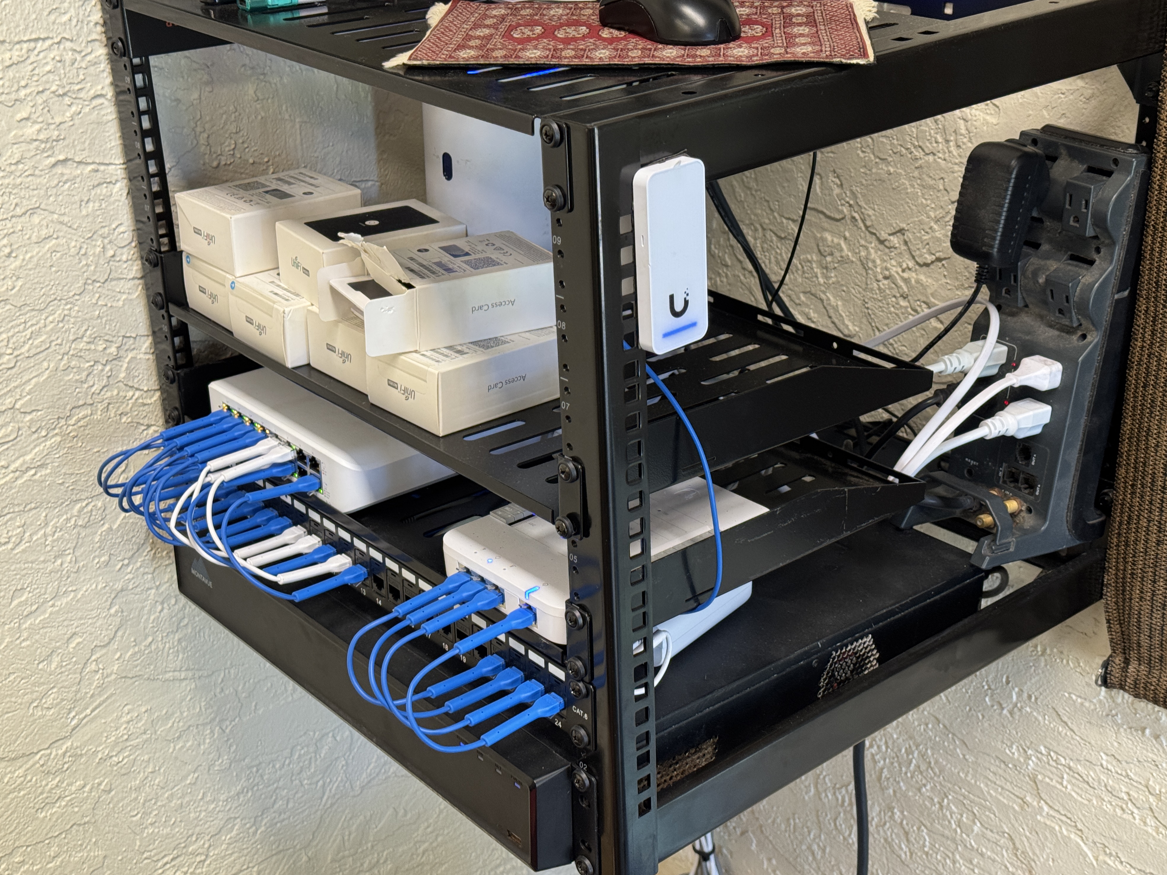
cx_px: 582
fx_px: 1652
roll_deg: +1.7
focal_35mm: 49
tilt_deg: -23.9
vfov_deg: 29.7
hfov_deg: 38.9
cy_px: 443
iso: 125
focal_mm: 6.76
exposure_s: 1/60
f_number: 1.78
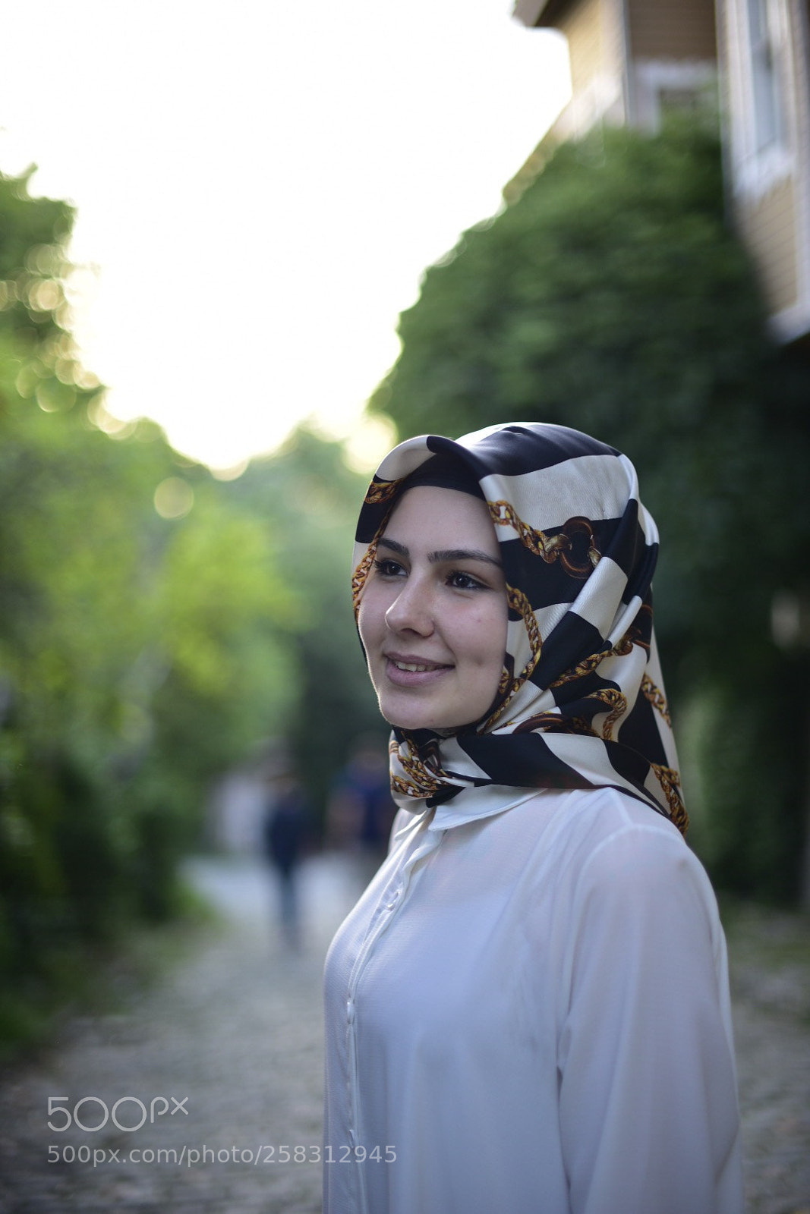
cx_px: 405
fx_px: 1687
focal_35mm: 50
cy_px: 607
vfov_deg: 39.6
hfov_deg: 27.0
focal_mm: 50
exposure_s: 1/125
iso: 100
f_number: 1.4
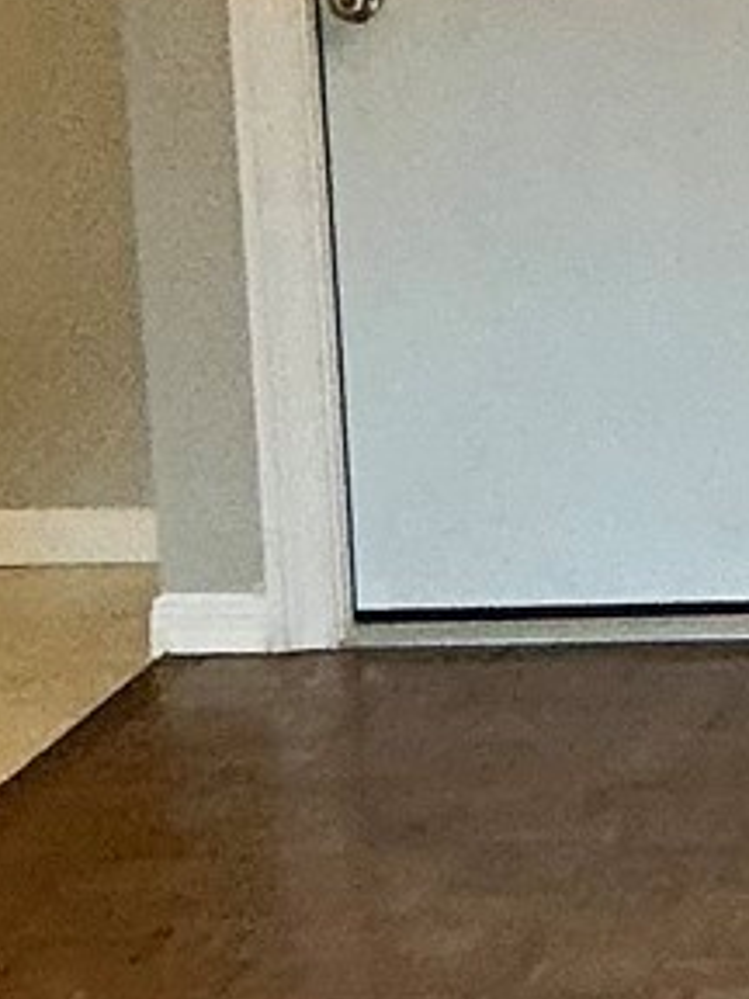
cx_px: 1484
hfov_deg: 7.0
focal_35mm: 206
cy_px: 336
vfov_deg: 9.6
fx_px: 5943
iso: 160
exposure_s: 1/60
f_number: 1.8
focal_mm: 3
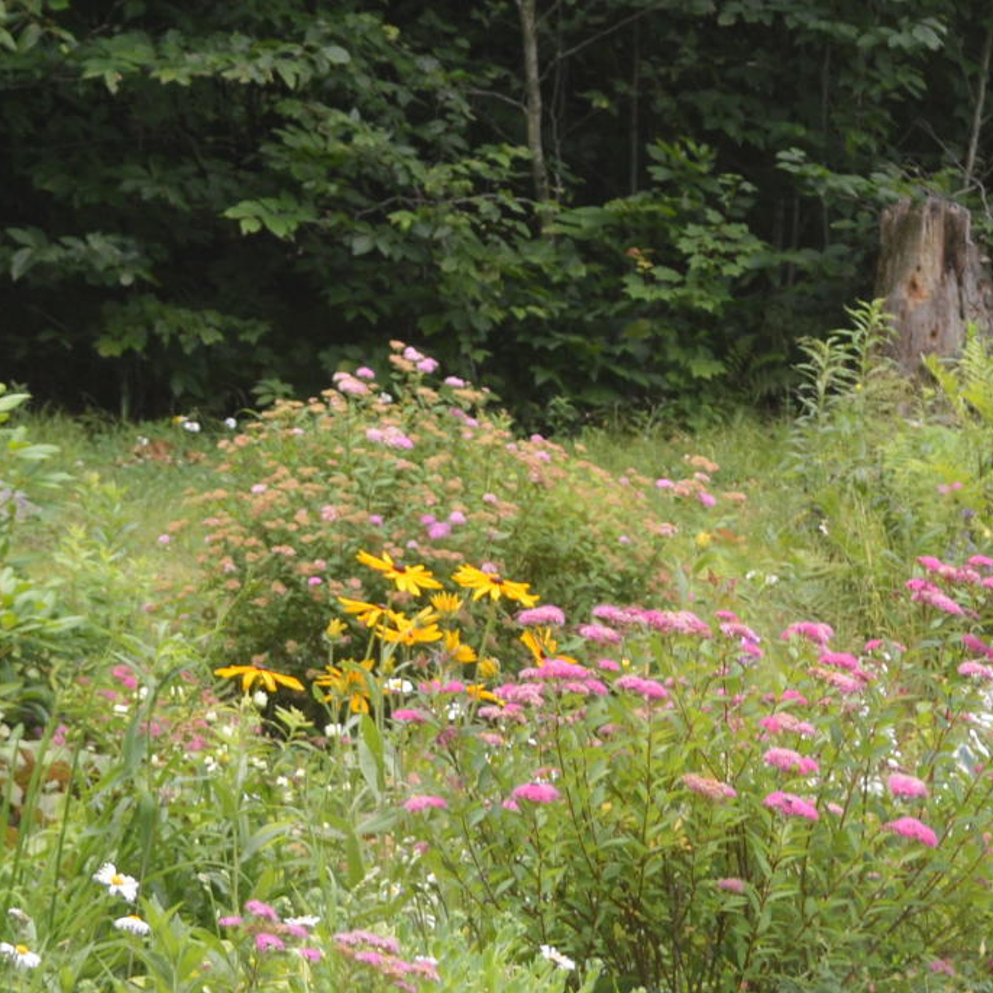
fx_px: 6324
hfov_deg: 9.0
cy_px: 436
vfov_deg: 9.0
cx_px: 766
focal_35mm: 195
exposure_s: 1/125
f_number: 5
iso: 140
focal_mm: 35
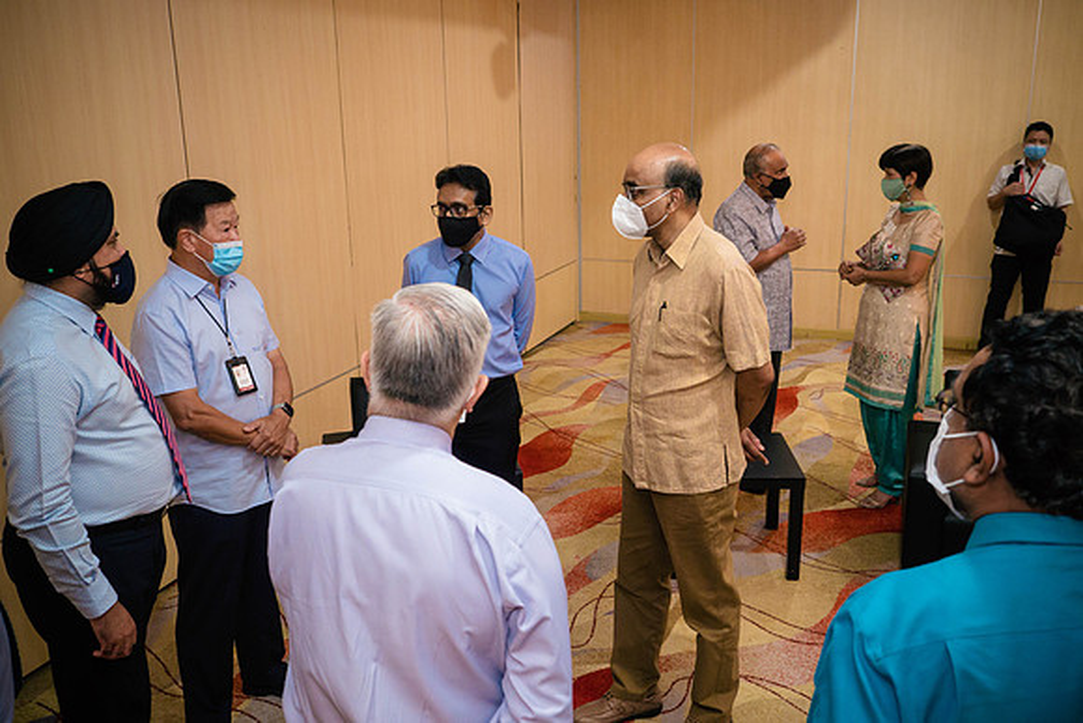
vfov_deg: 38.6
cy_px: 362
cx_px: 542
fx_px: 1033
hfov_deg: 55.3
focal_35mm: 34
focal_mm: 16
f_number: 2.8
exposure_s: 1/80
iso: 1000
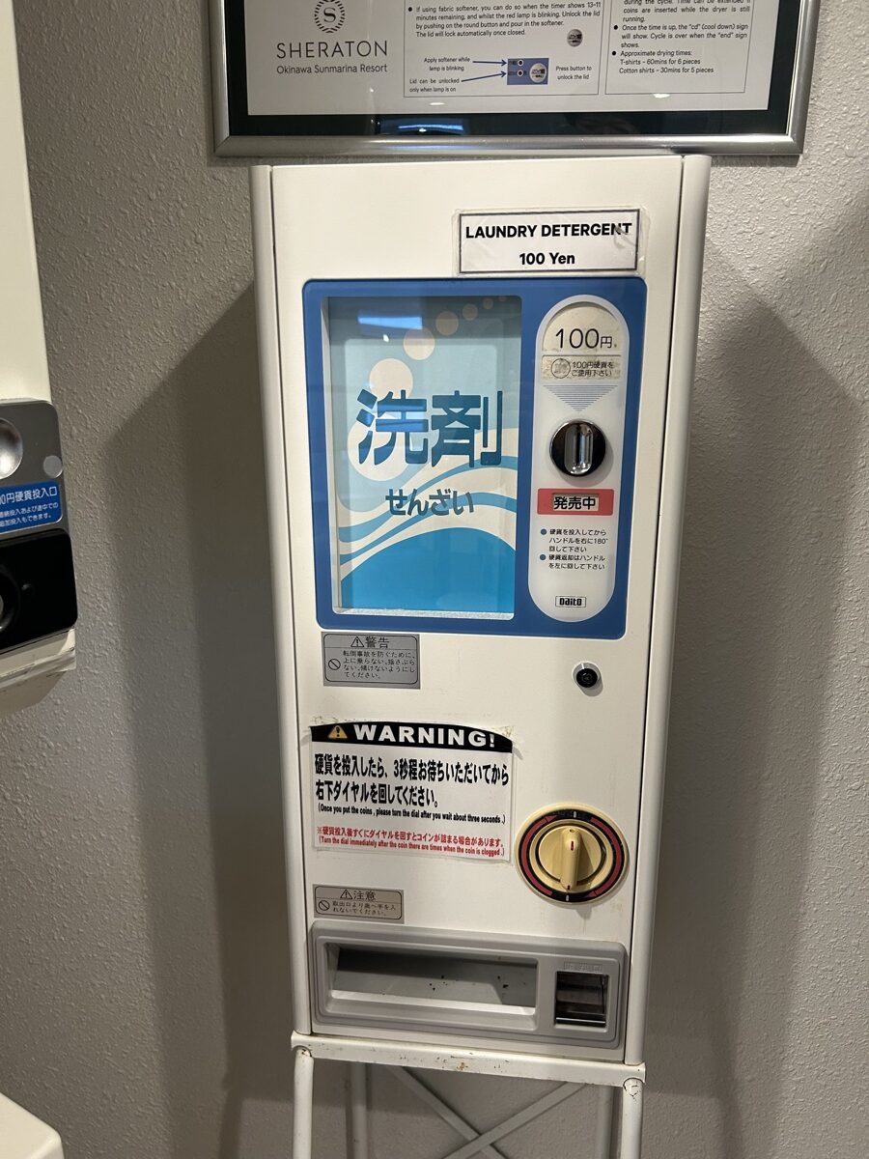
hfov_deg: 53.1
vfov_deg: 67.3
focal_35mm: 26
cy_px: 580
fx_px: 870
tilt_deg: -16.5
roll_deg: -1.3
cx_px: 434
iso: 160
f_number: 1.5
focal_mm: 5.7
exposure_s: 1/60
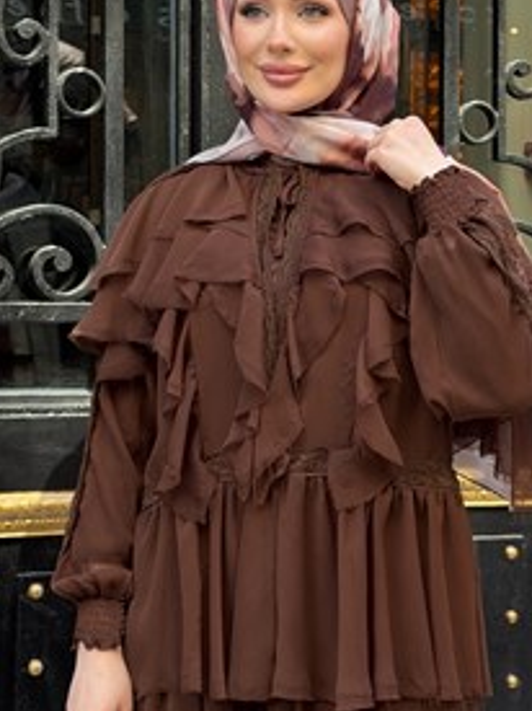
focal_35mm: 93
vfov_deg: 21.0
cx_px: 266
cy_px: 265
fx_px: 1907
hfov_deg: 15.9
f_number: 1.78
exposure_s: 1/359
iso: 64
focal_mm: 6.76
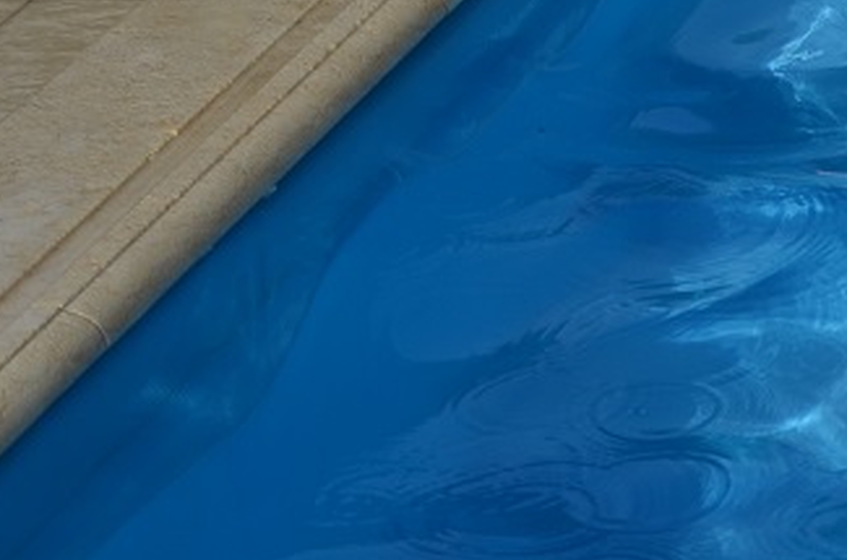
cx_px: 1806
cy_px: -473
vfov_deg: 4.6
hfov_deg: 6.7
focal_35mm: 297
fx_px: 6971
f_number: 6.7
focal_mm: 46
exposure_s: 1/350
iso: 125
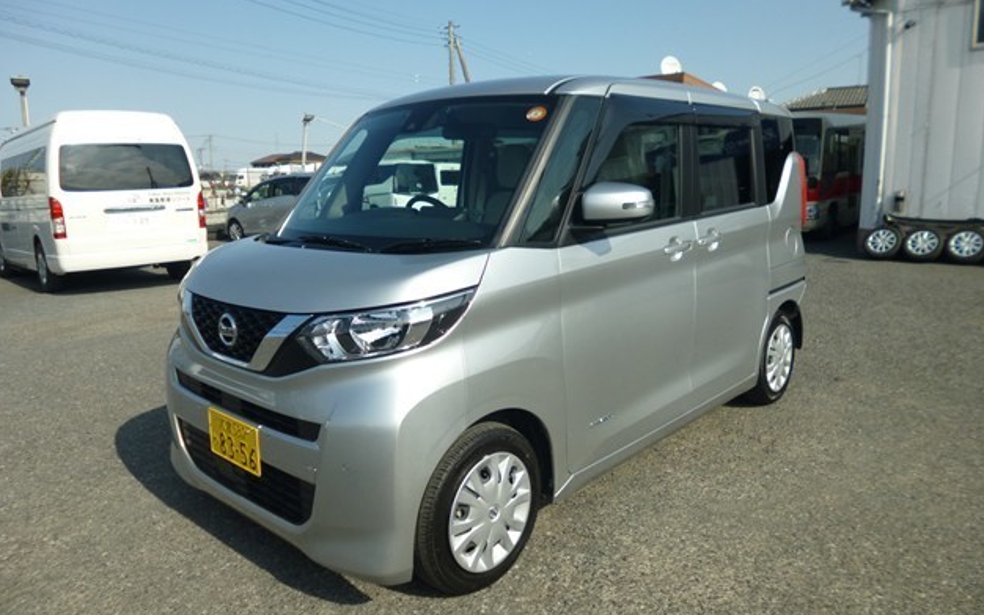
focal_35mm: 26
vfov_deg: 47.6
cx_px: 486
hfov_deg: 70.4
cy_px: 299
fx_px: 697
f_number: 9
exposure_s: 1/250
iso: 100
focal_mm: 4.3
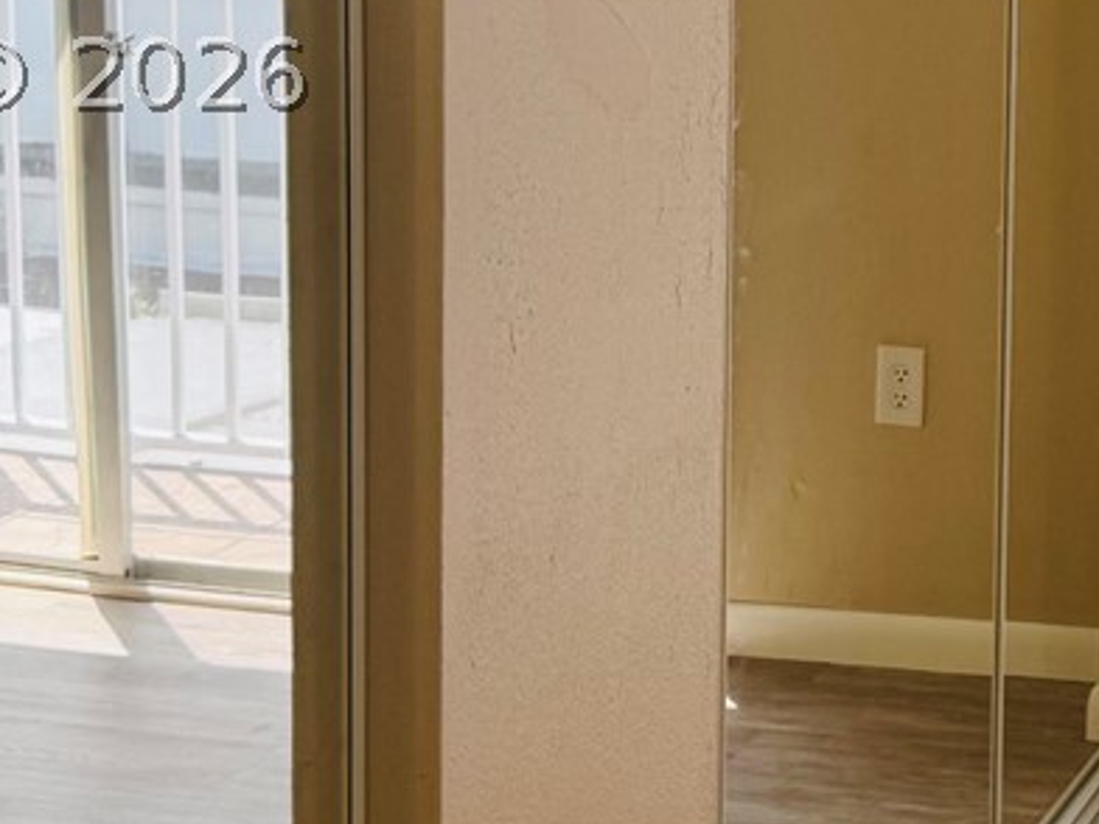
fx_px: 3111
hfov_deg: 19.3
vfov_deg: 14.9
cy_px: 73
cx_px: 1166
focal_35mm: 98
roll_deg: -2.1
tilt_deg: -8.6
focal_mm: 6.76
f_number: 1.78
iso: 50
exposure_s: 1/129
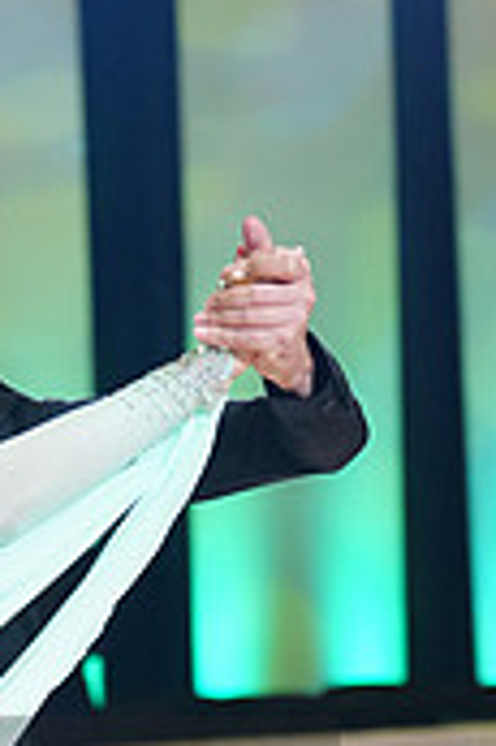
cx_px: -252
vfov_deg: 8.7
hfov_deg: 5.8
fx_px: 4866
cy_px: 862
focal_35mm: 235
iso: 2000
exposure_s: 1/400
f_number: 2.8
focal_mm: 70
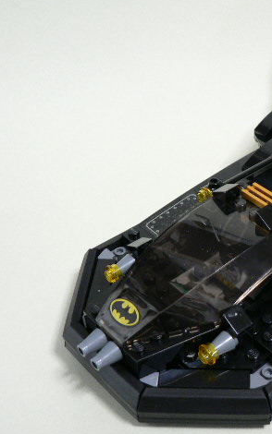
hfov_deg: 23.7
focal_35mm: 52
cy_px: 215
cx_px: 280
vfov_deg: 38.9
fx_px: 616
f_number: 2.8
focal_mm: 6
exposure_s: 1/15
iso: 200
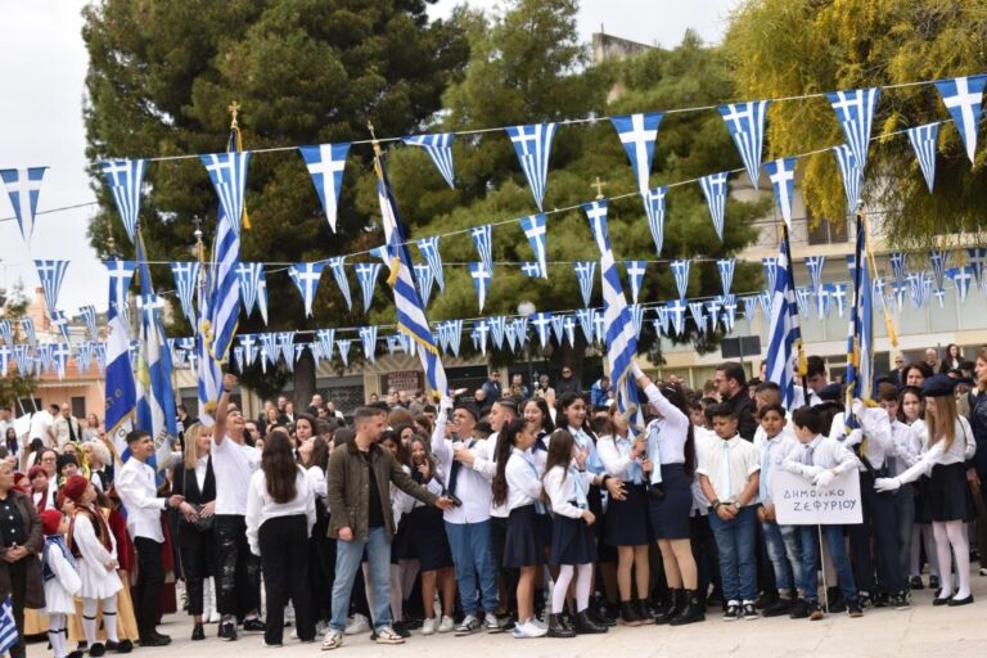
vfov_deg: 18.9
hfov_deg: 28.1
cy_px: 329
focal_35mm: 72
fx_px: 1974
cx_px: 494
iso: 200
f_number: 7.1
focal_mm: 48
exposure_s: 1/250
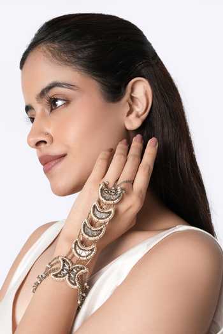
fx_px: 325
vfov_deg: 54.4
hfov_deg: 37.9
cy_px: 167
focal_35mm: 35
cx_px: 112
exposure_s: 1/125
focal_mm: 35
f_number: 9.5
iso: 125
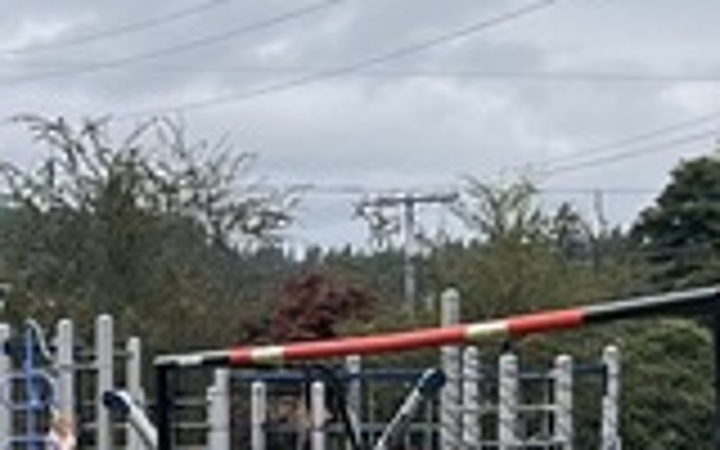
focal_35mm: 176
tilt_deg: -6.6
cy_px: 806
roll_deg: -0.7
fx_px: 3454
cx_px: 14
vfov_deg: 7.3
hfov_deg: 11.8
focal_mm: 5.1
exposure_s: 1/1140
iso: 50
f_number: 1.6
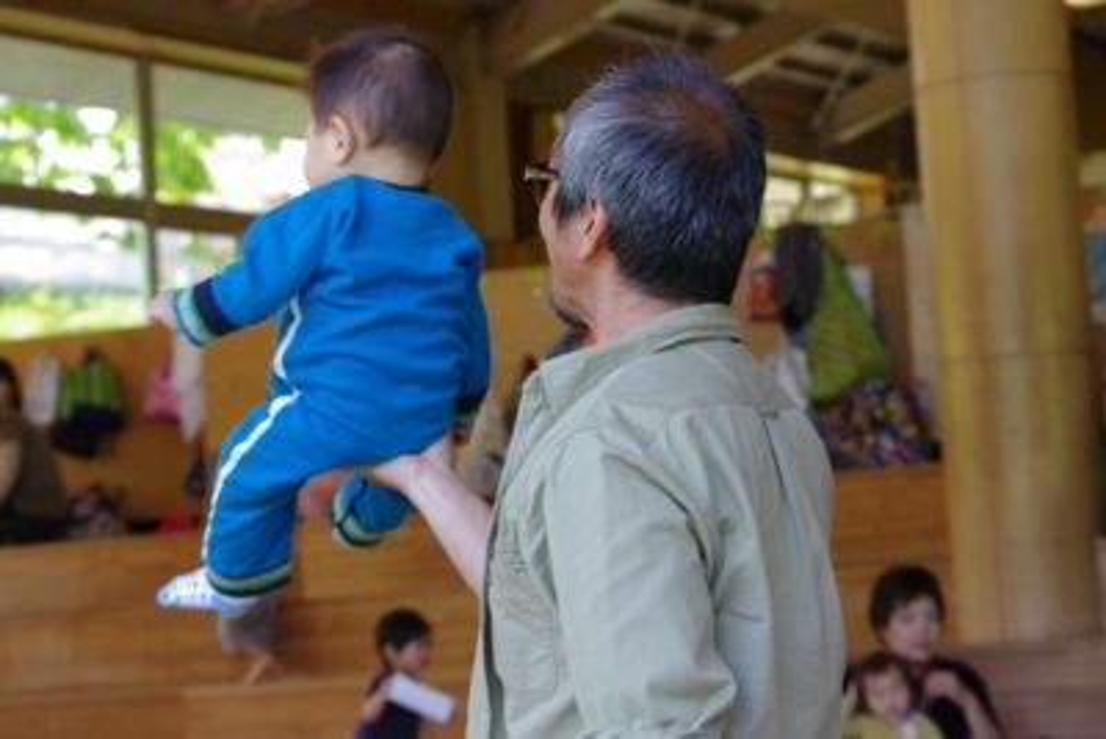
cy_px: 370
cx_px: 553
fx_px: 2520
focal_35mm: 82
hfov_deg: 24.8
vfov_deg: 16.7
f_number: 5.6
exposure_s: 1/500
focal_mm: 55
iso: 3200
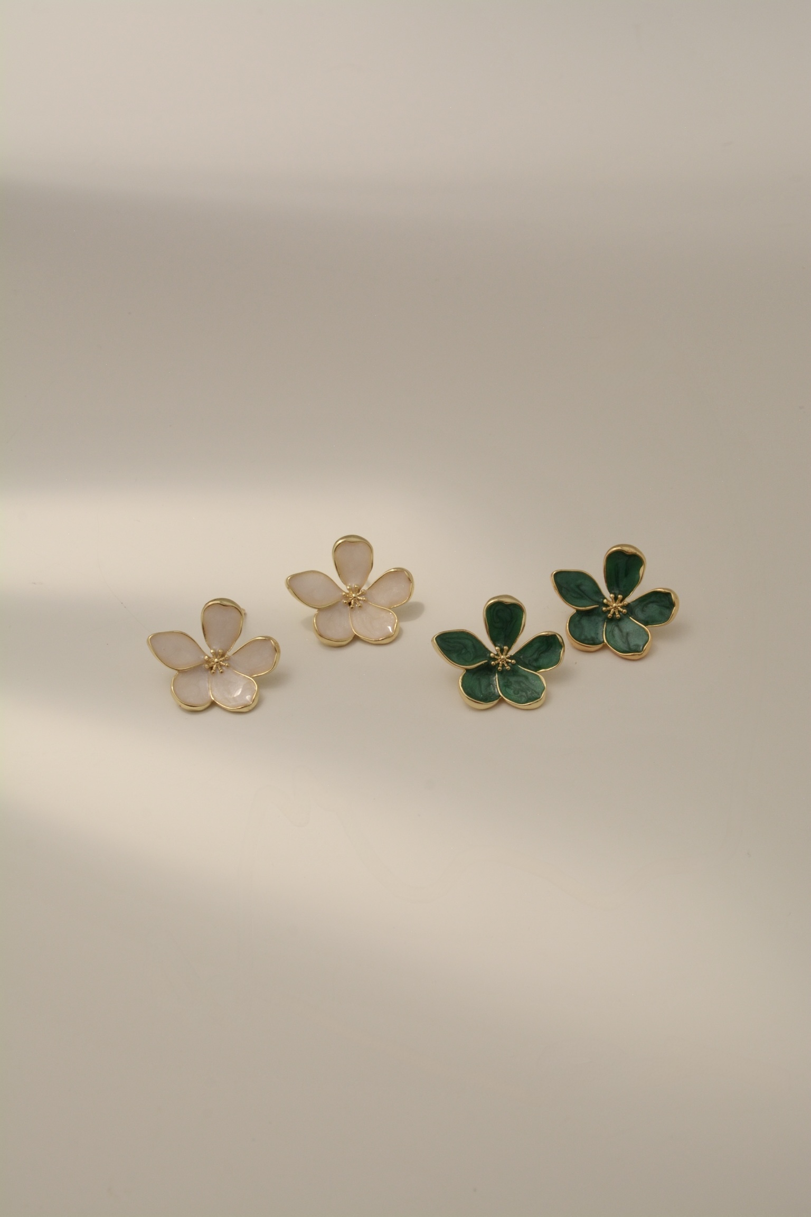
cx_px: 406
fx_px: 2636
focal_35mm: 78
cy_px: 608
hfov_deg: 17.5
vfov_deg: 26.0
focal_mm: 52
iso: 500
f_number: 18
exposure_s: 1/1250
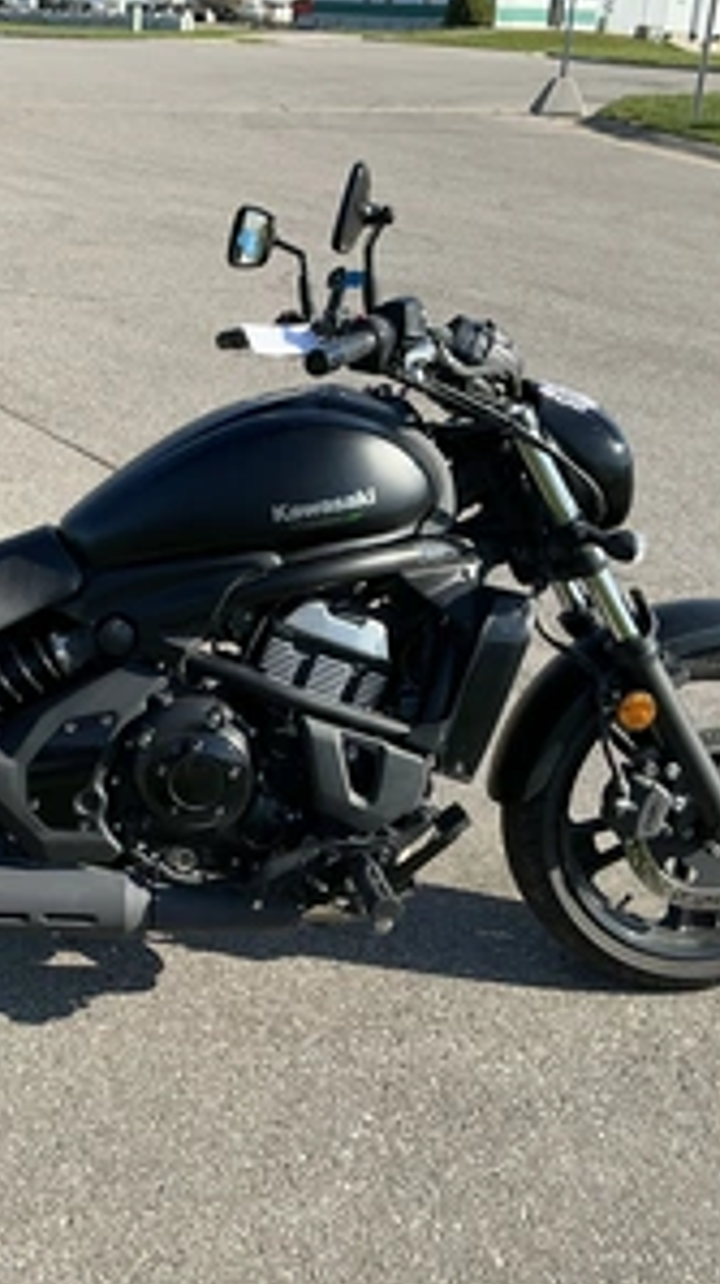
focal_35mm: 41
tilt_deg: -22.5
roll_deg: -3.1
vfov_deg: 49.4
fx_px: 1396
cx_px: 125
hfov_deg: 28.2
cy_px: 642
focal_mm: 3
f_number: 1.8
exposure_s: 1/1076
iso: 25
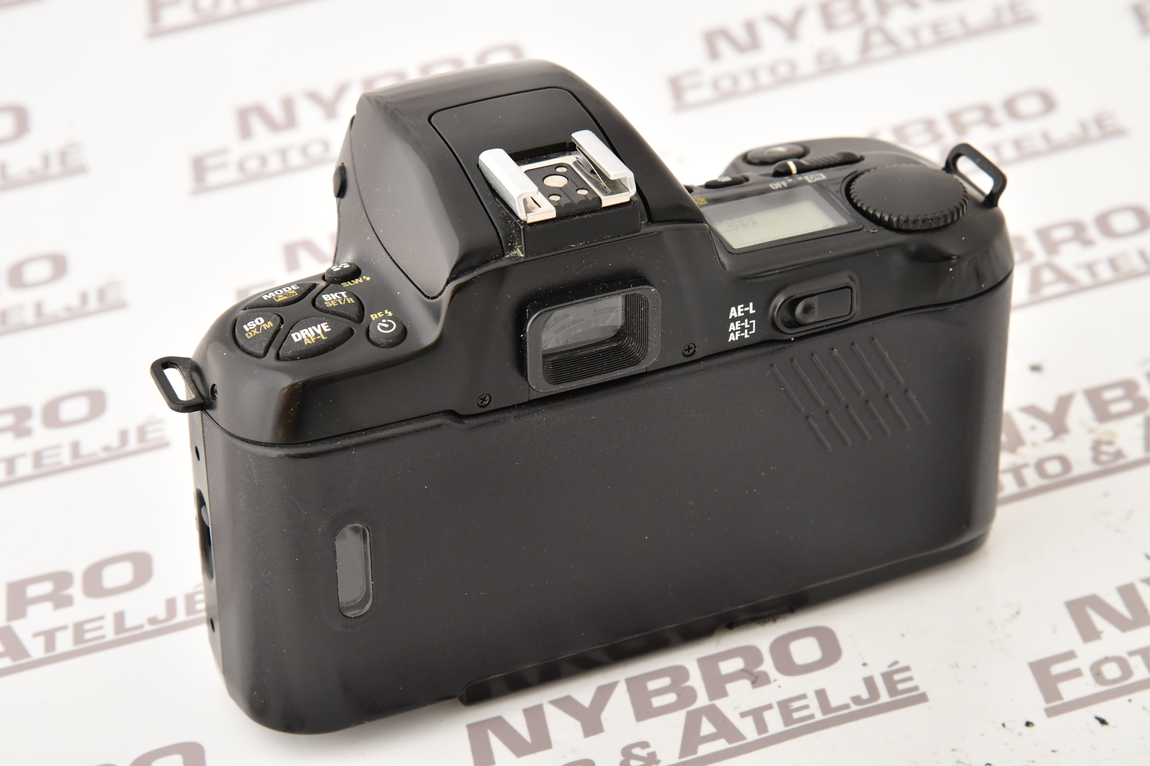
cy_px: 383
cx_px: 575
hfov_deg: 17.1
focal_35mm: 120
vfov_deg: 11.4
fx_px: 3833
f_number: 13
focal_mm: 120
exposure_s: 1/160
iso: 1600
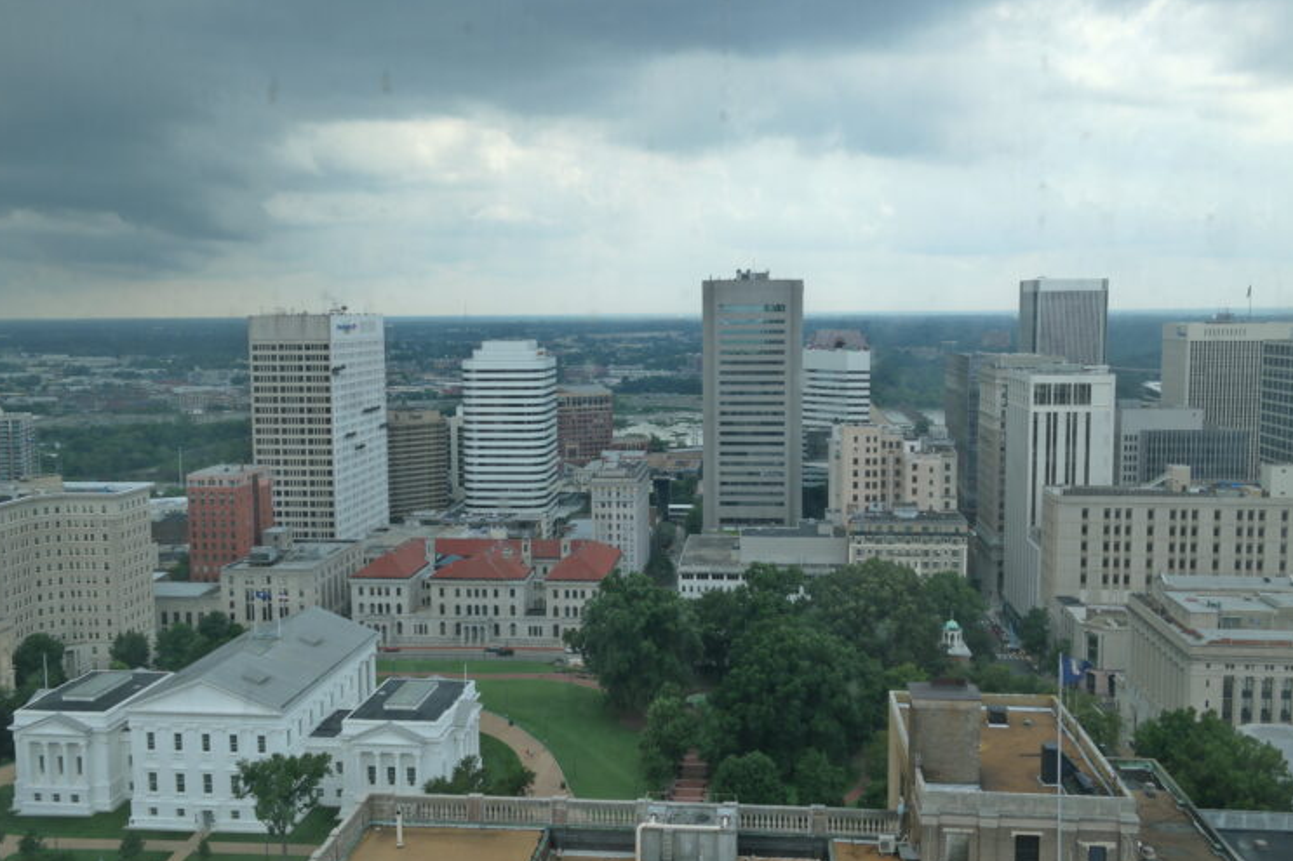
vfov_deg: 42.3
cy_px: 424
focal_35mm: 31
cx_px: 647
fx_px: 1113
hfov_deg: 60.3
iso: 100
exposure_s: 1/250
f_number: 5.6
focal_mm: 20
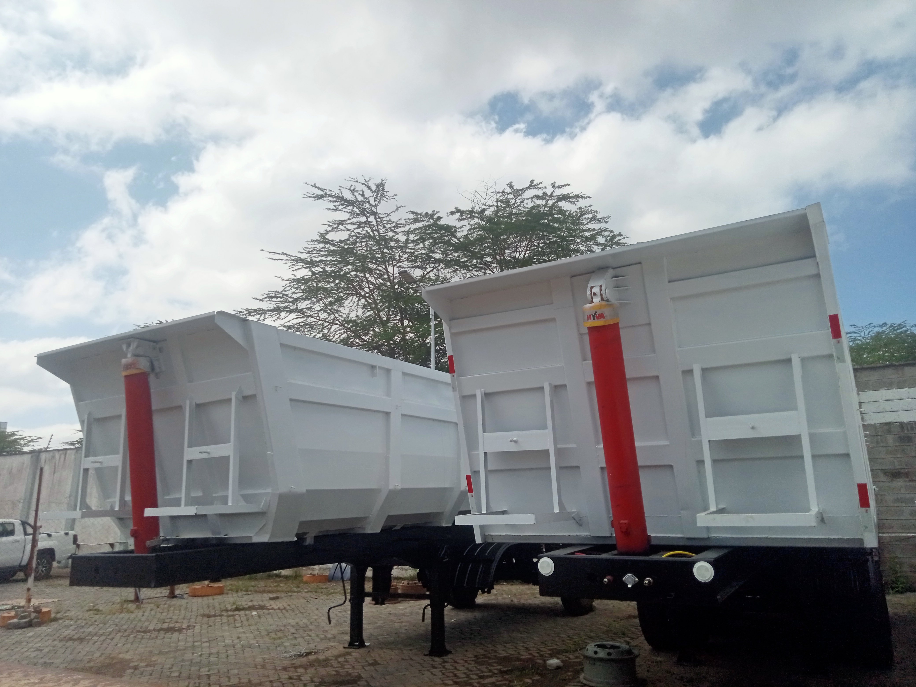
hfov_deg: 63.4
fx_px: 741
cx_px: 458
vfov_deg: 49.7
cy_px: 344
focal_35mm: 28
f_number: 2.2
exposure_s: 1/2160
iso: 103
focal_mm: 3.46
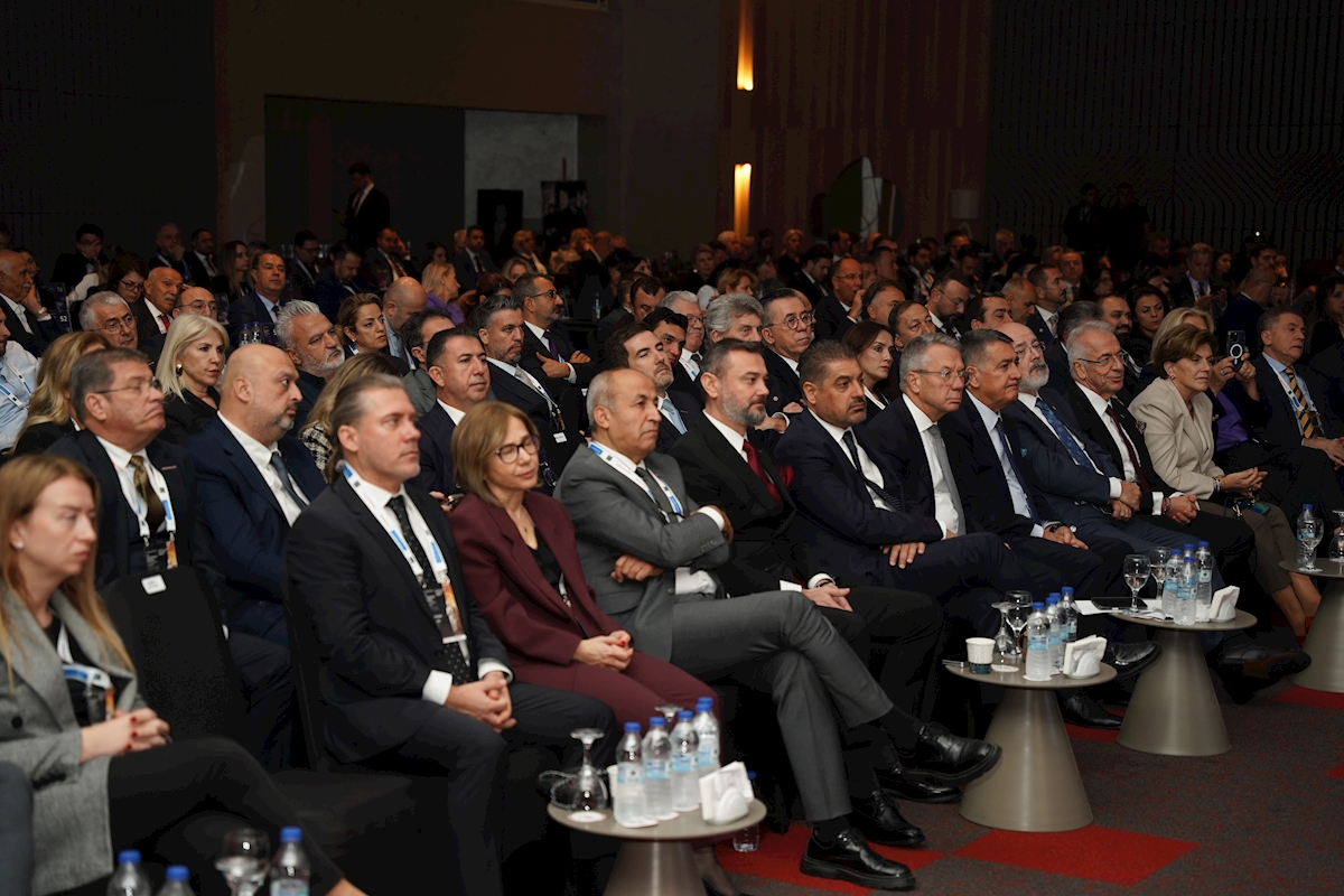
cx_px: 672
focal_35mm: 70
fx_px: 2613
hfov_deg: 28.8
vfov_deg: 19.5
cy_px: 448
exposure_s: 1/160
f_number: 2.8
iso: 800
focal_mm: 70
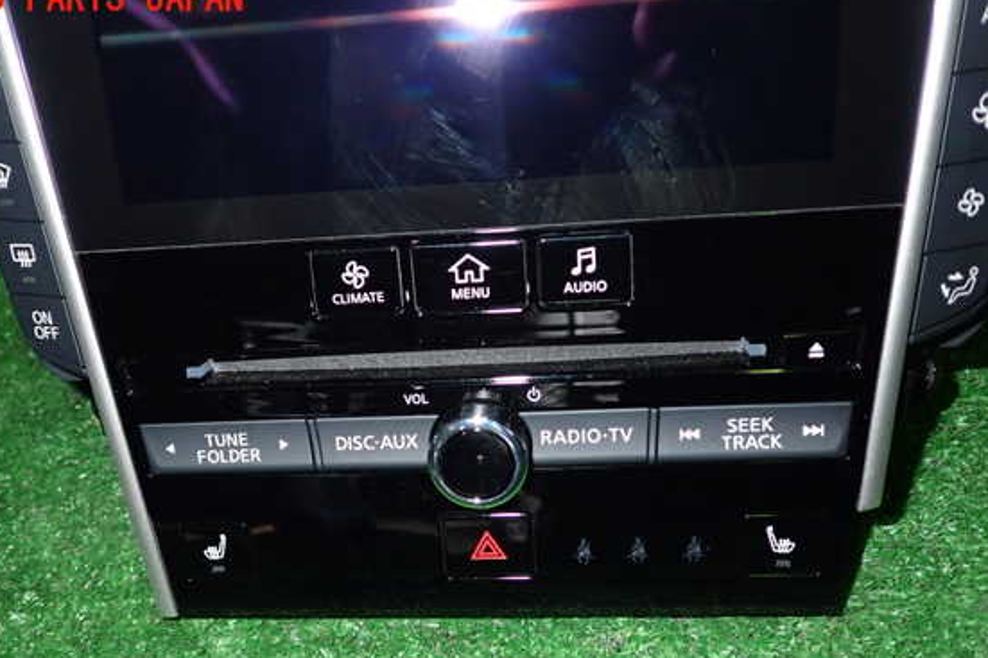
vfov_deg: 38.8
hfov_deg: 55.7
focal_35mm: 34
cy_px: 380
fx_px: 933
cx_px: 455
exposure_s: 1/30
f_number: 6.3
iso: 400
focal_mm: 5.4
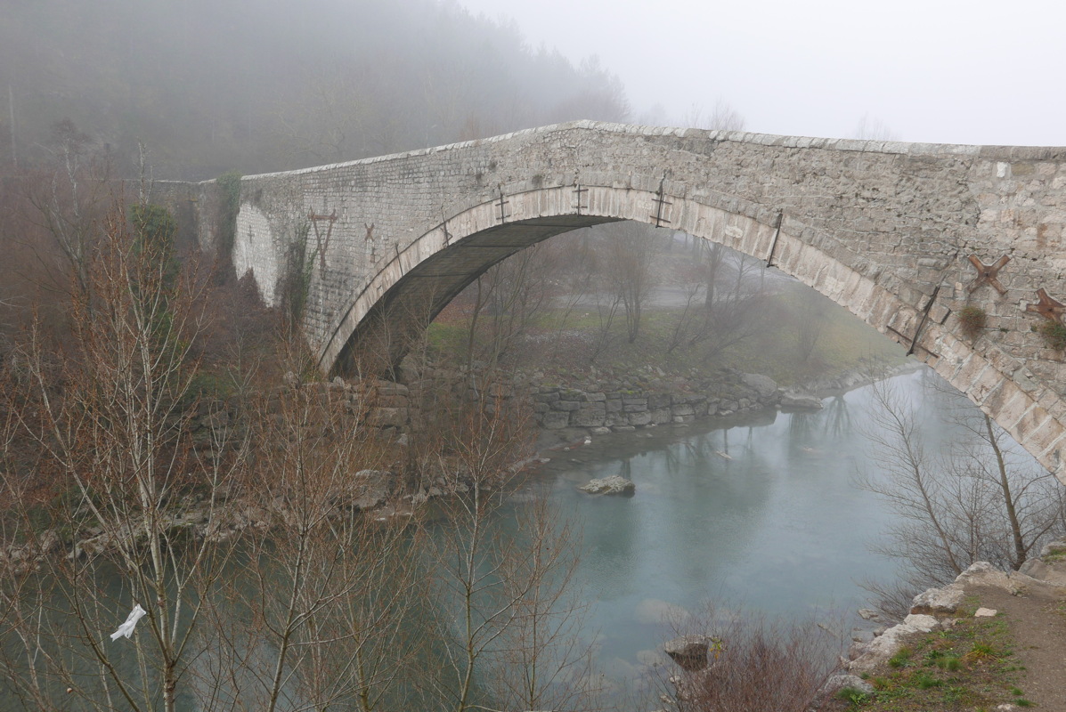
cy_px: 356
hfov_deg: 63.6
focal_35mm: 29
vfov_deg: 45.0
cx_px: 533
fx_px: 859
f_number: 4
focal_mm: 13
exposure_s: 1/125
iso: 200
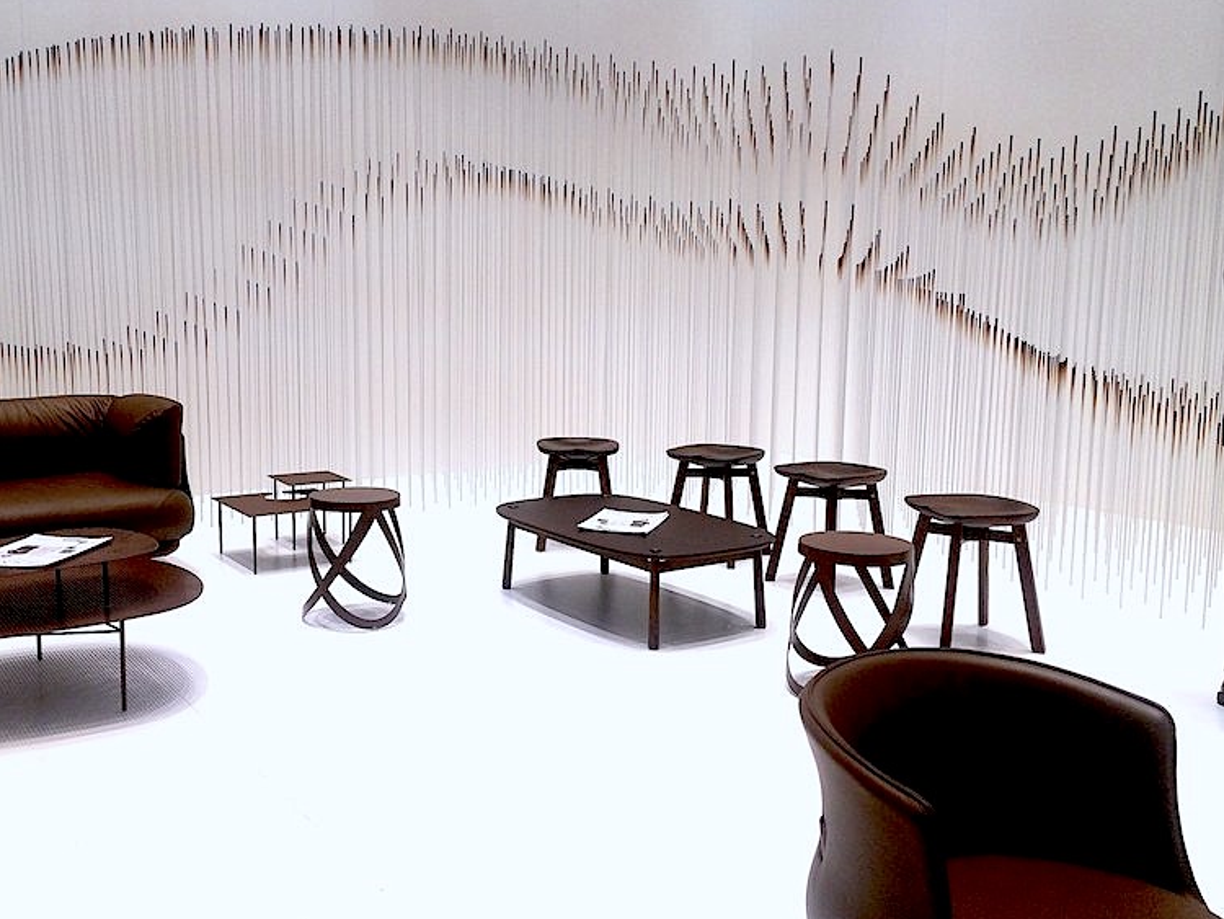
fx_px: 1273
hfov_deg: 51.0
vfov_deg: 39.7
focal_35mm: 36
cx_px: 496
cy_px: 438
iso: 32
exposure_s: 1/398
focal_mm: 4.12
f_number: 2.2
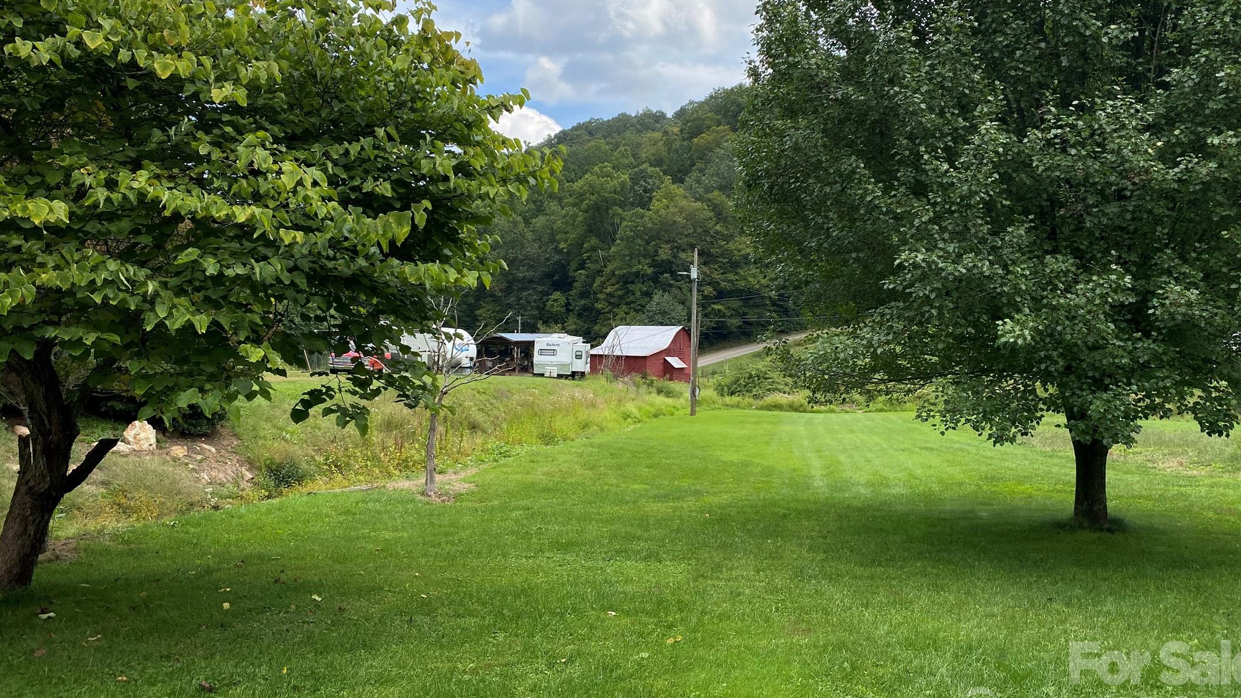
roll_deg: -1.4
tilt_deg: +3.0
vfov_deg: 40.0
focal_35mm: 29
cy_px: 287
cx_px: 632
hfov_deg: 66.1
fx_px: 954
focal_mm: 4.25
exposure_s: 1/2105
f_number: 1.8
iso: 32
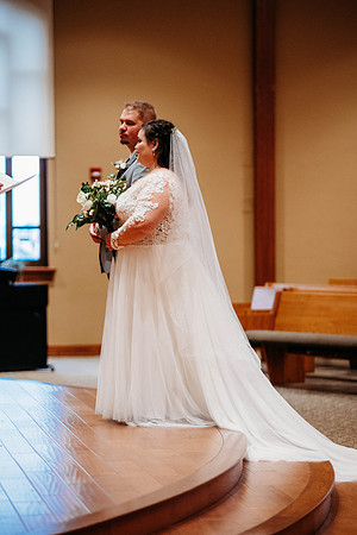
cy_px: 268
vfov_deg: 14.7
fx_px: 2082
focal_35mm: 140
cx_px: 178
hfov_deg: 9.8
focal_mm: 140
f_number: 2.8
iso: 2000
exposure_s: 1/250
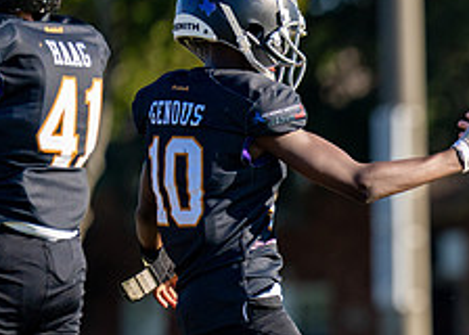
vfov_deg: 2.2
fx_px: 8658
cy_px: 281
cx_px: 720
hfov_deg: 3.1
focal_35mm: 650
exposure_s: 1/3200
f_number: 2.8
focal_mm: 200
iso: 160
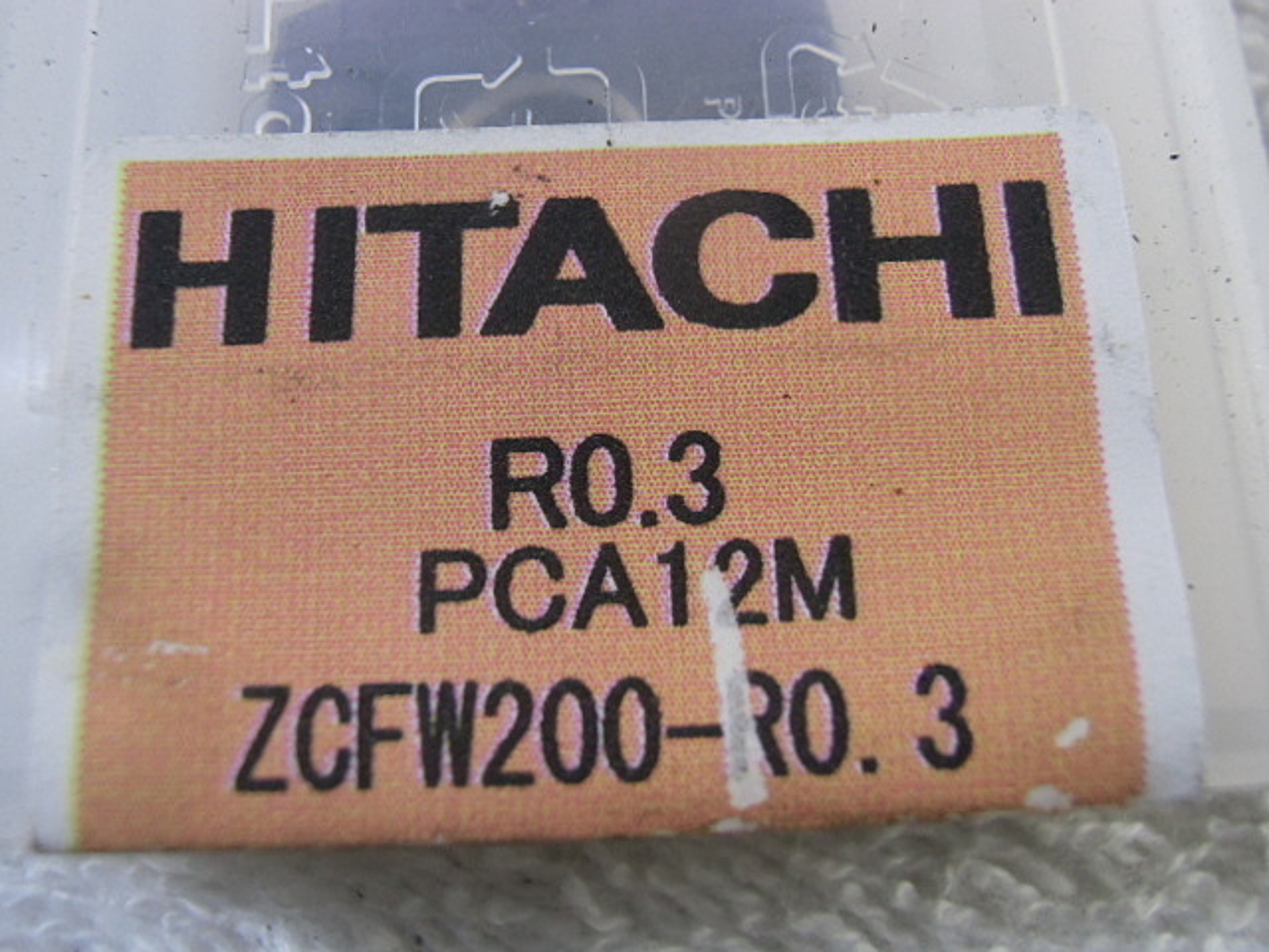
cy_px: 476
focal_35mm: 33
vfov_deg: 42.9
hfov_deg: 55.4
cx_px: 634
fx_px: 1210
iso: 400
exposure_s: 1/125
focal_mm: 5.93
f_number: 3.7
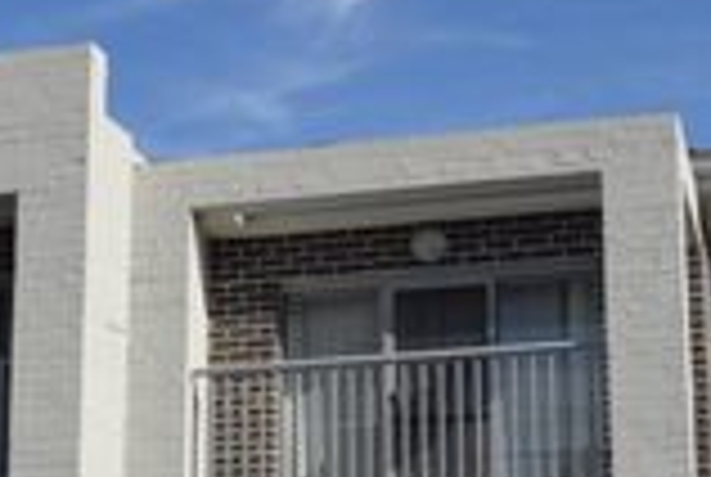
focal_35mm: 89
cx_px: 423
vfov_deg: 15.3
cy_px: 421
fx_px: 1761
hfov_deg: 22.8
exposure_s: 1/200
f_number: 20
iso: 400
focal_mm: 20
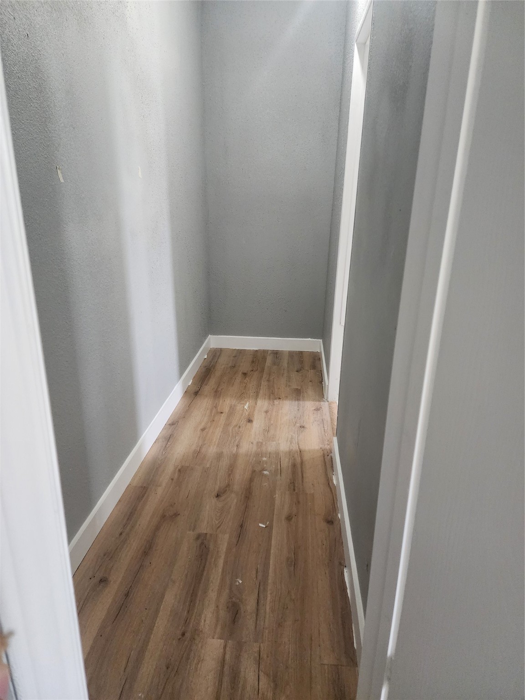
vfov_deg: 73.9
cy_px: 350
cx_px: 262
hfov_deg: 58.9
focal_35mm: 23
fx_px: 465
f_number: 1.8
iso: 800
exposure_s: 1/120
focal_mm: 6.4
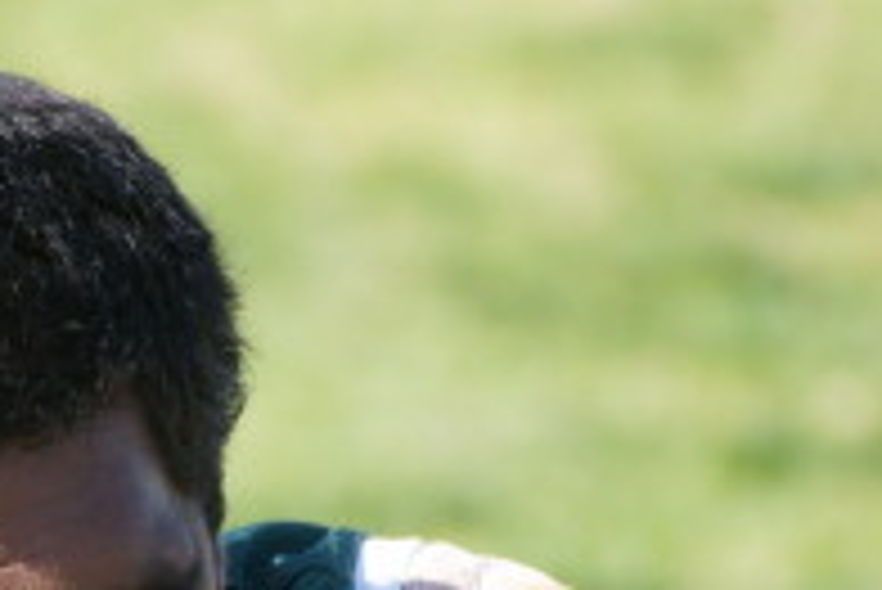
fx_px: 33785
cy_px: 734
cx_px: -50
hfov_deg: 1.5
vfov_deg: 1.0
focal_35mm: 1378
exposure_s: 1/500
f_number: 5.6
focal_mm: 300
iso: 320
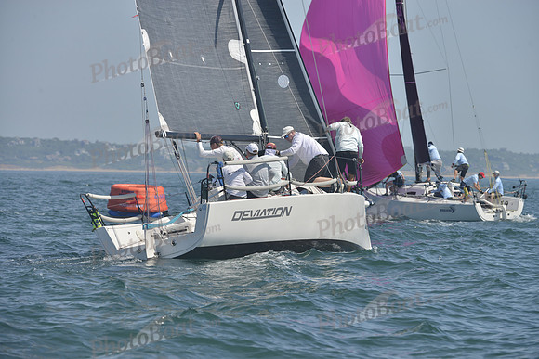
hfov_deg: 9.4
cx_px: 270
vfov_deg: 6.2
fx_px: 3295
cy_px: 180
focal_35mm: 220
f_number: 8
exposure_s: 1/1000
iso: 280
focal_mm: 220
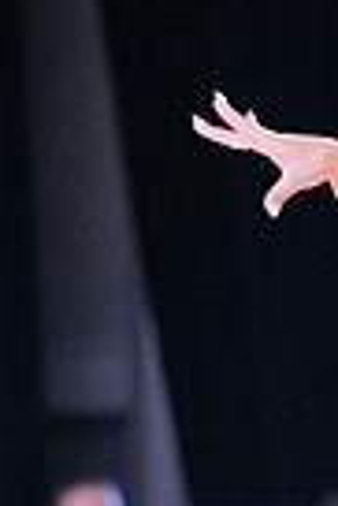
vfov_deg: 2.4
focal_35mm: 855
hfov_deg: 1.6
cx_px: 644
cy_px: 819
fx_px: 12010
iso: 5000
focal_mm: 200
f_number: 5.6
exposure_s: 1/400
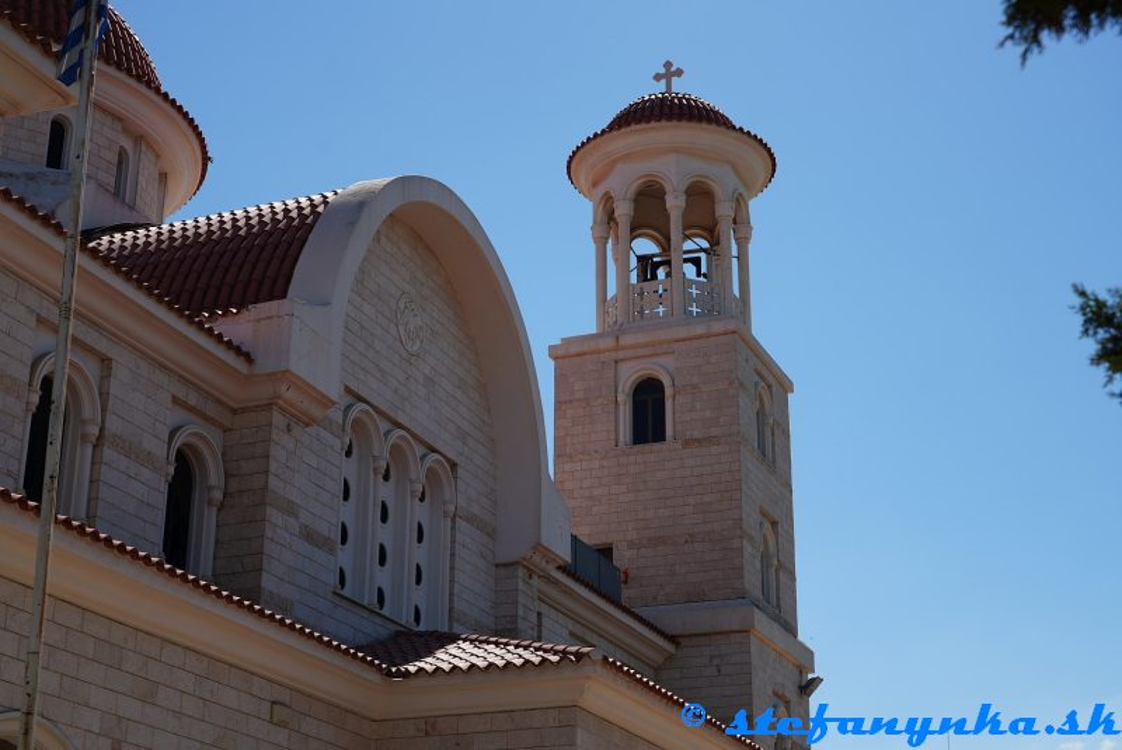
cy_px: 375
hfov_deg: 36.2
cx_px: 561
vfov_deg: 24.7
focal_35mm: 55
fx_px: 1716
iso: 100
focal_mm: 55
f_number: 8
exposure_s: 1/250
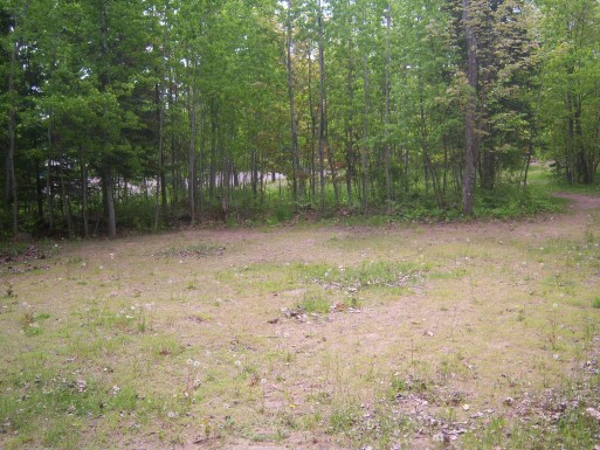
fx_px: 624
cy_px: 225
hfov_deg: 51.3
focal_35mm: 36
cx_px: 300
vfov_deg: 39.7
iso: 80
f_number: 2.8
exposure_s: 1/500
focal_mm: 7.5
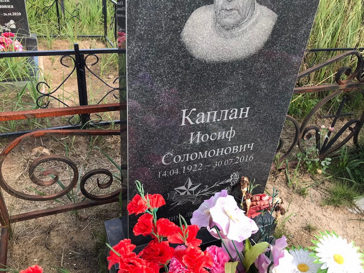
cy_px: 136
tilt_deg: -31.8
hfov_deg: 63.4
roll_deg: -6.0
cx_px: 182
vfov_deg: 49.7
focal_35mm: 28
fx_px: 294
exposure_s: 1/339
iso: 20
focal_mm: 3.99
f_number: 1.8
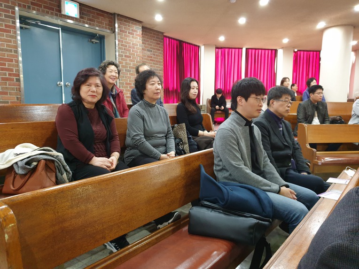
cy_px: 134
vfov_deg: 53.1
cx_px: 180
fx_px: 270
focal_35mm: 26
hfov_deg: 67.3
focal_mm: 4.3
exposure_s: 1/30
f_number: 1.5
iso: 320
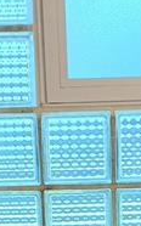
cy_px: 334
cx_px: 101
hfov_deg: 11.4
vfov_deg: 16.7
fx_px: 702
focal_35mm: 114
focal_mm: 3.98
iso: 64
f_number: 1.8
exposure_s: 1/60.2
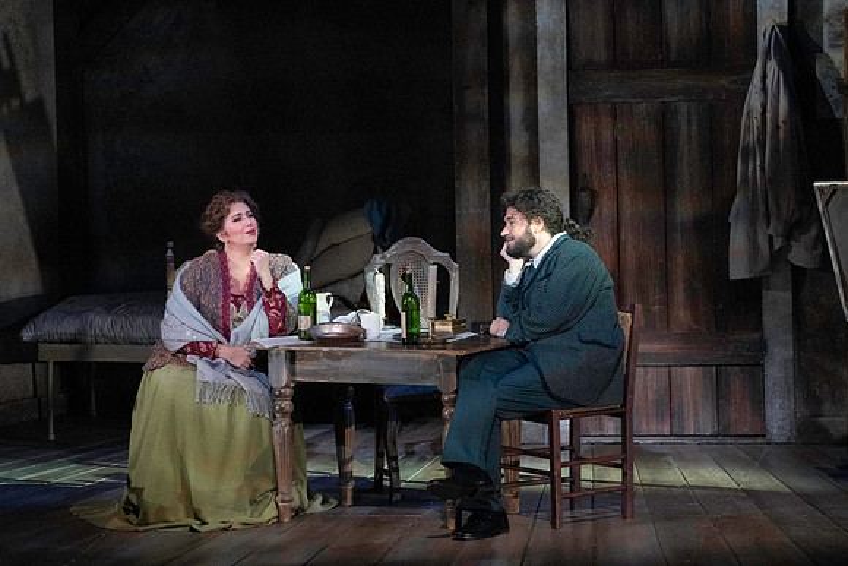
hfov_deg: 5.6
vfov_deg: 3.7
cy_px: 283
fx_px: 8647
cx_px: 424
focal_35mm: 367
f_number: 10
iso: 16000
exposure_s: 1/320
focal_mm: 367
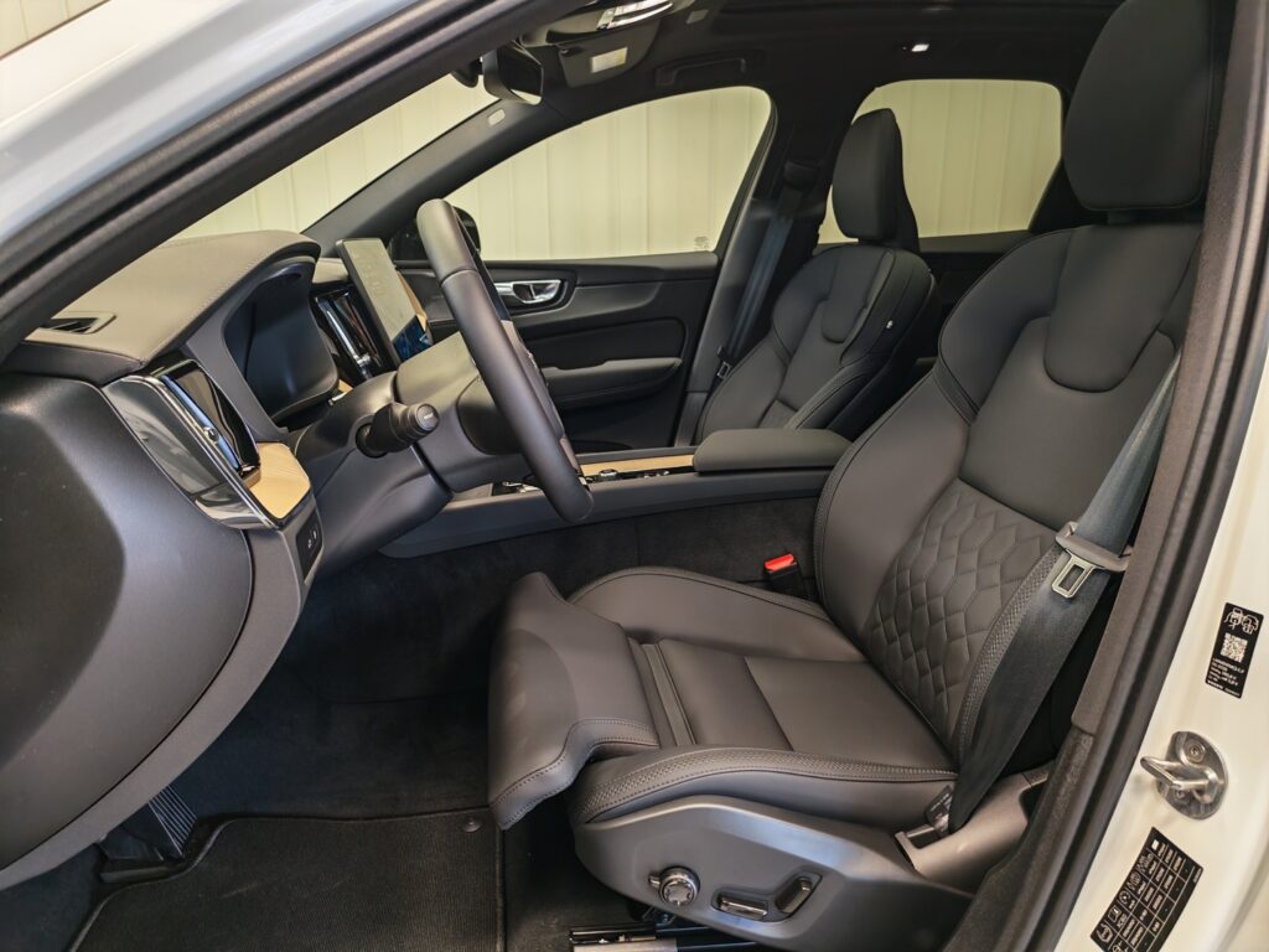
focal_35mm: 23
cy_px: 476
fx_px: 843
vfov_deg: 58.9
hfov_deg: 73.9
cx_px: 634
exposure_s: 1/50
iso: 125
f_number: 1.6
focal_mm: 5.4
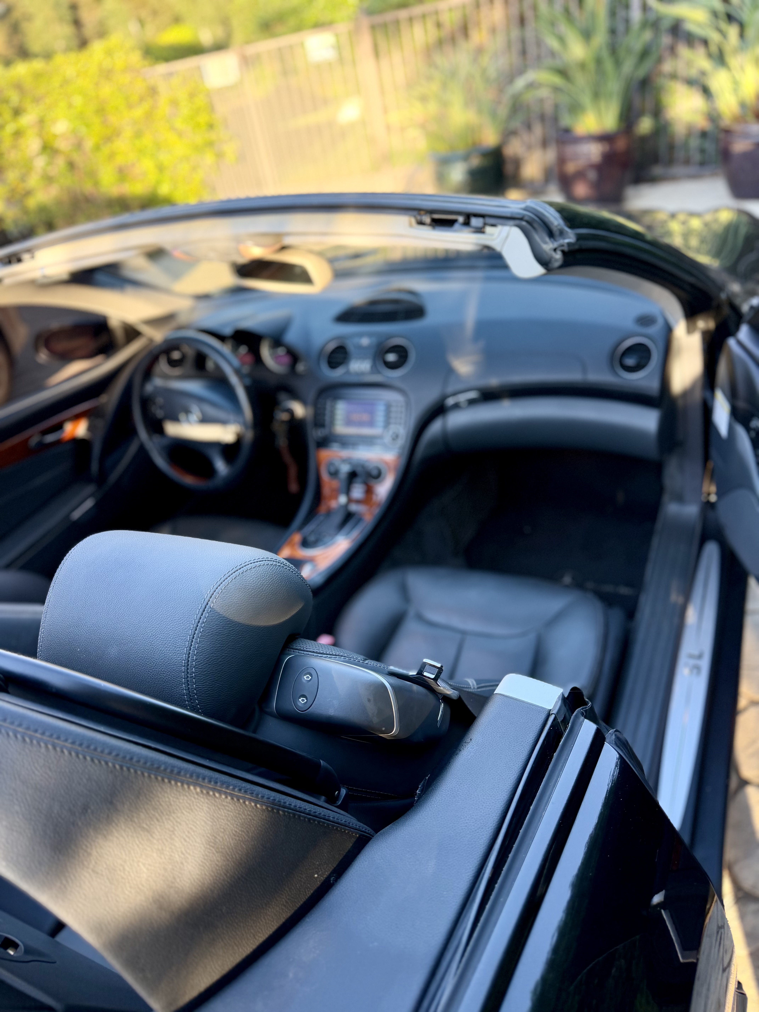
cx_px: 380
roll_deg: +12.3
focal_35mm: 24
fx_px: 702
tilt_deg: -33.4
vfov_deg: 71.6
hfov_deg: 56.8
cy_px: 506
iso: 100
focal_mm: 6.76
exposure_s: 1/189
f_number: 1.78
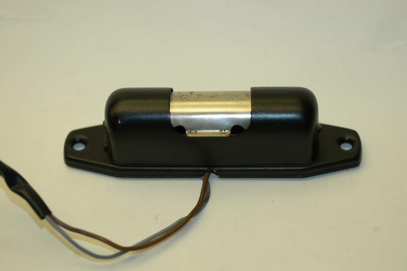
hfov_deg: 22.6
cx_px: 204
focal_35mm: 90
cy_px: 136
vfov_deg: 15.2
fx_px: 1017
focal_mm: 60
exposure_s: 1/60
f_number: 3.3
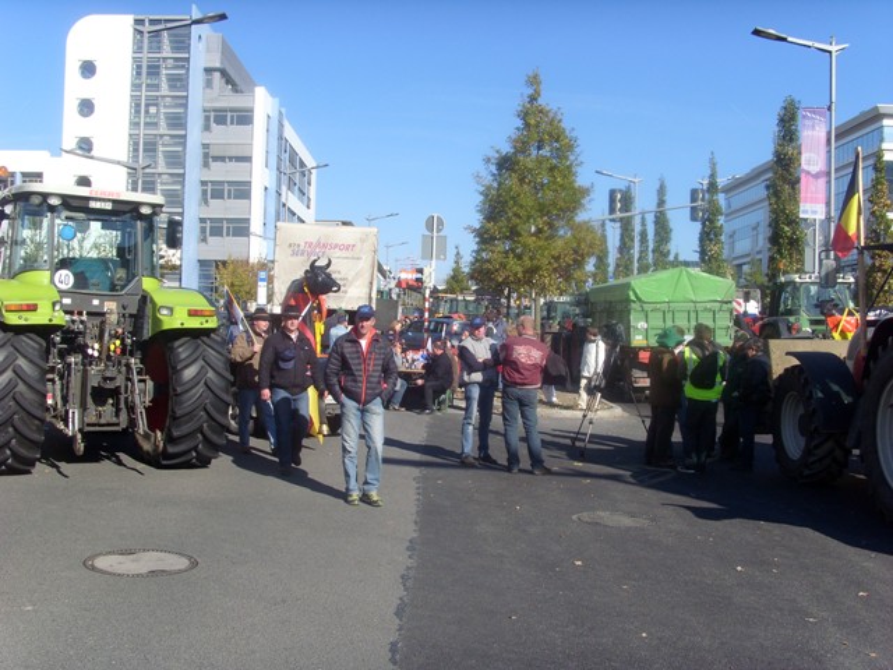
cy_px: 335
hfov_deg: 51.4
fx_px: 929
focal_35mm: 36
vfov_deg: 39.7
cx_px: 446
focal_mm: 6
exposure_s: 1/350
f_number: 5.5
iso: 80
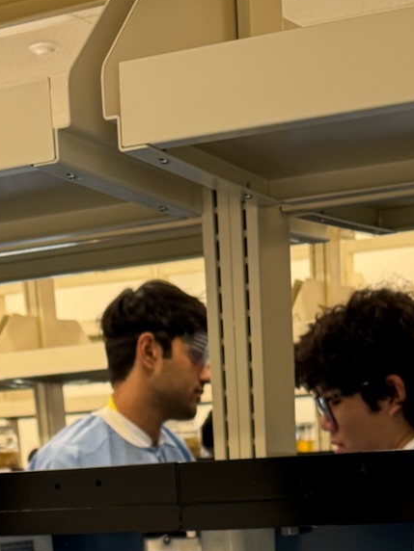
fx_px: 1371
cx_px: 248
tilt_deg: -20.6
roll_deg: +3.2
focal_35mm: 86
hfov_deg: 17.2
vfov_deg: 18.4
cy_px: 957
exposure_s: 1/60
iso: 125
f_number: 1.78
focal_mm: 6.76
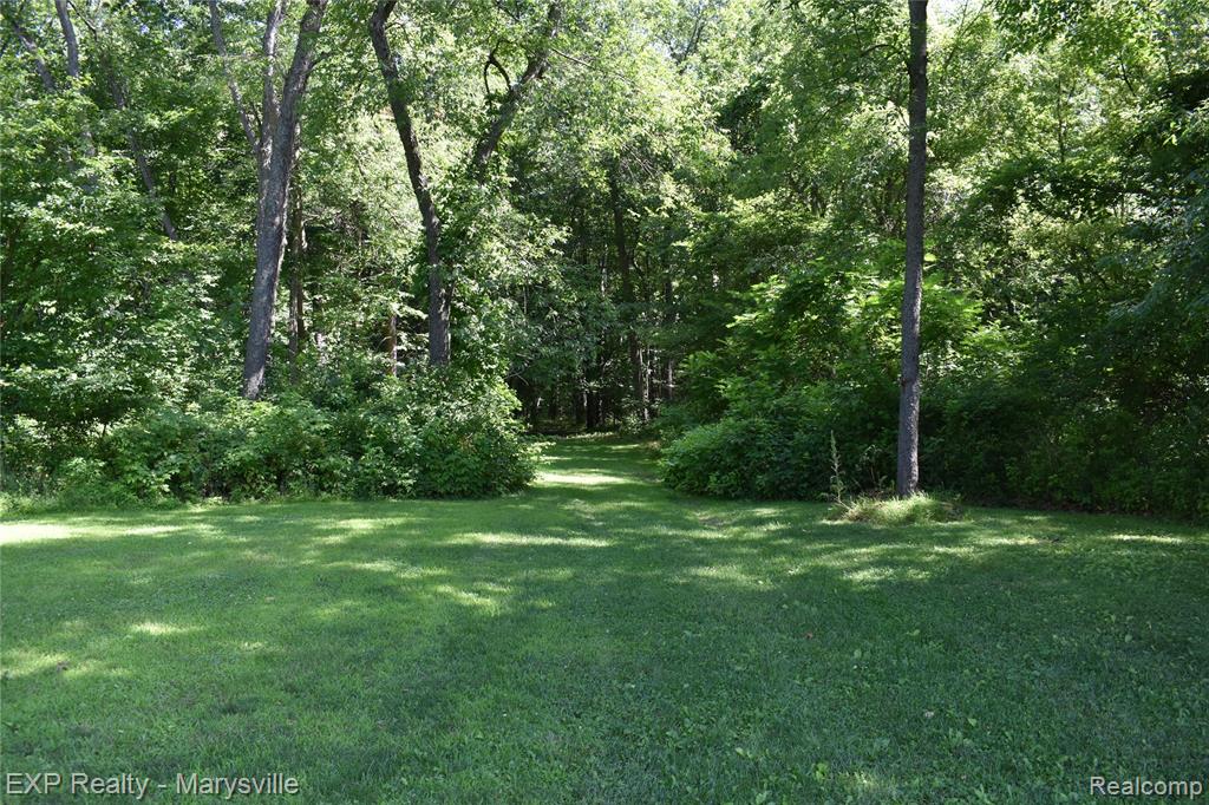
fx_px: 1007
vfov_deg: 43.6
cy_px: 402
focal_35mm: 30
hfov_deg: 61.9
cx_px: 604
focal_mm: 20
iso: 400
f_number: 6.3
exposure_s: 1/160
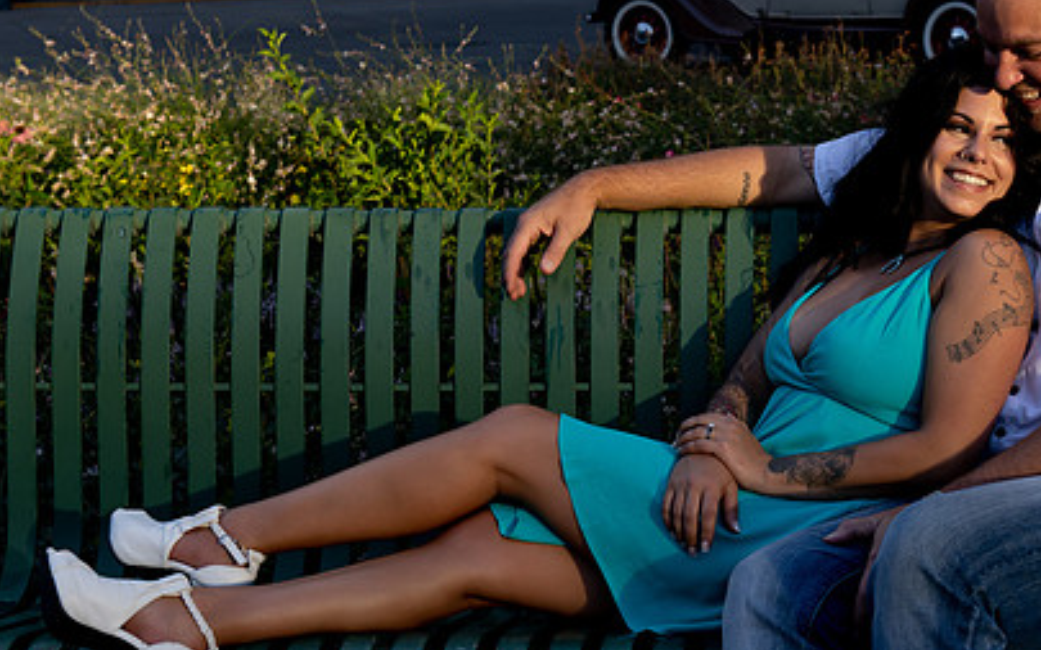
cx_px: 741
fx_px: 2383
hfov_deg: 24.5
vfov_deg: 15.5
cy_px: 314
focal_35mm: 84
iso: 200
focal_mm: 52
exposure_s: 1/100
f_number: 7.1
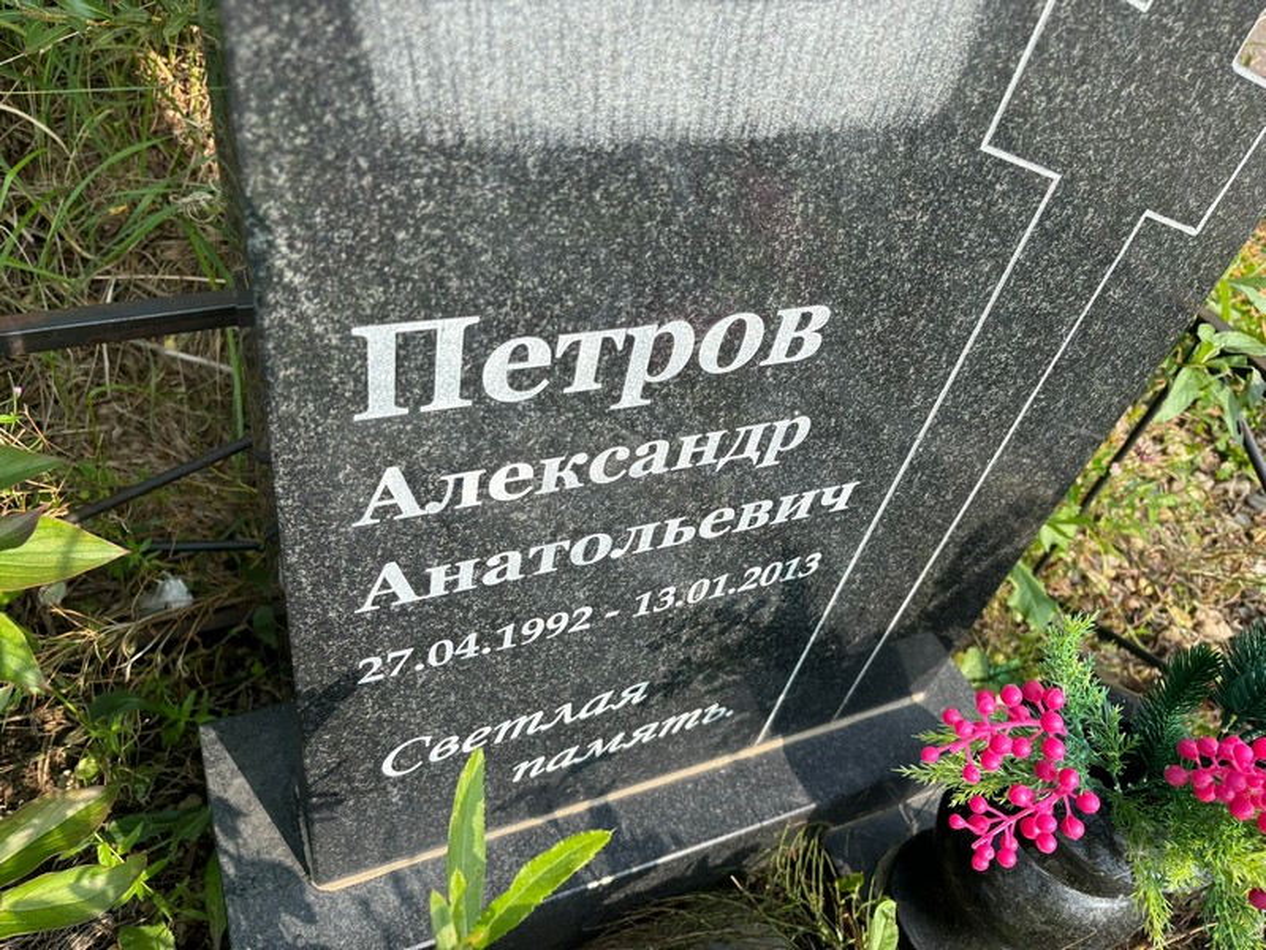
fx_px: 951
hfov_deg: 67.3
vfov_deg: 53.1
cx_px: 633
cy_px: 475
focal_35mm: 26
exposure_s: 1/1126
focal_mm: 5.96
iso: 50
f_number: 1.6
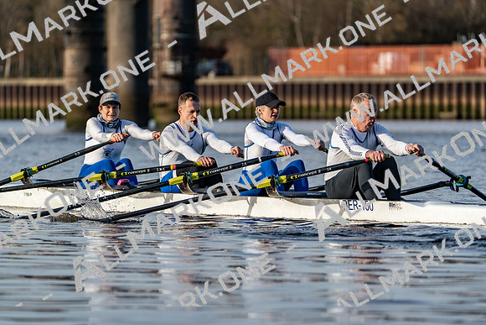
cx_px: 243
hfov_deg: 5.8
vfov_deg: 3.9
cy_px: 162
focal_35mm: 353
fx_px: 4766
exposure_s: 1/2000
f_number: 6.3
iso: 500
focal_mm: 353
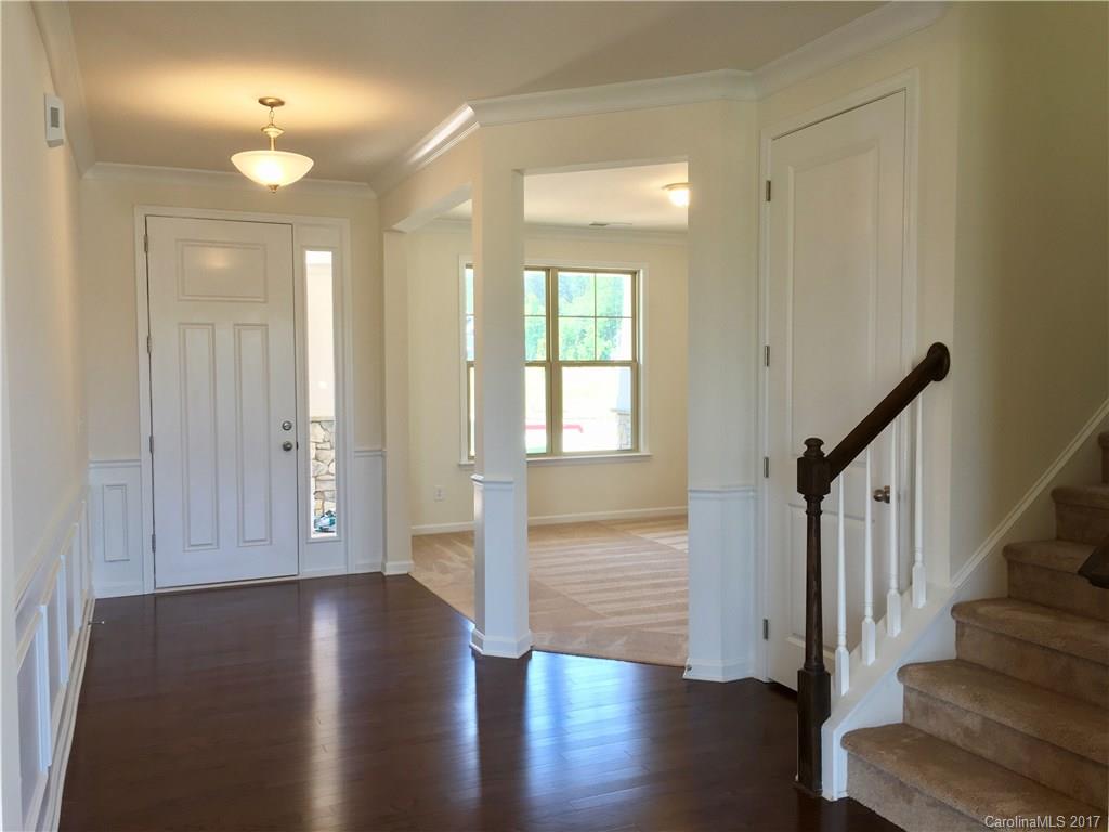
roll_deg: +1.2
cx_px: 554
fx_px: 929
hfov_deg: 61.7
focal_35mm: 29
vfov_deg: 48.2
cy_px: 416
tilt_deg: -2.7
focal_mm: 4.15
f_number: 2.2
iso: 32
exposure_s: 1/30
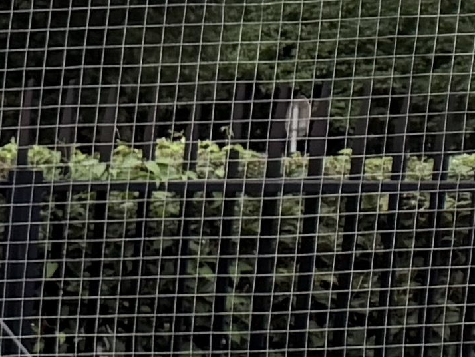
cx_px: -1311
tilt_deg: -8.6
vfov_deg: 7.6
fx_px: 2636
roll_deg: -0.2
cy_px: 559
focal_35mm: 192
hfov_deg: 7.7
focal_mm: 6.76
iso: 100
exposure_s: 1/426
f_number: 1.78
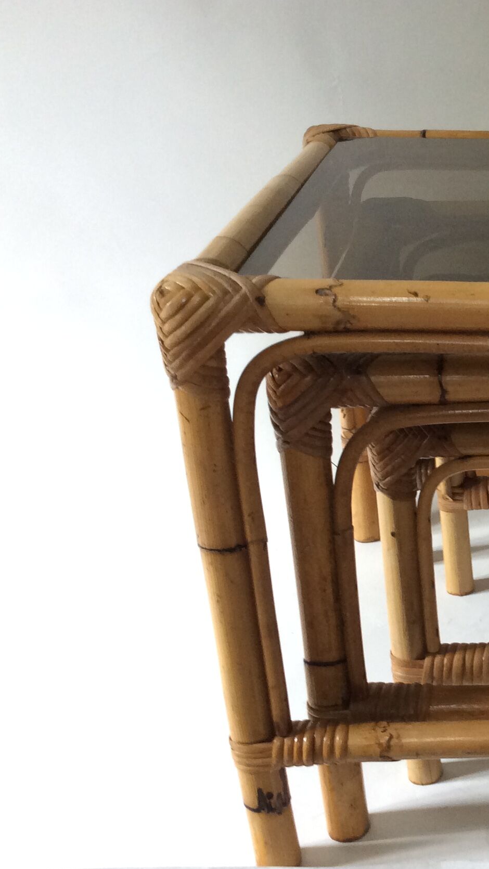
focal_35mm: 54
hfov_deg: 20.5
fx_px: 1245
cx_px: 612
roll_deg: +2.2
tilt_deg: -28.8
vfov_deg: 38.4
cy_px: 501
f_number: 2.4
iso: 80
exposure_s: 1/25
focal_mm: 3.3
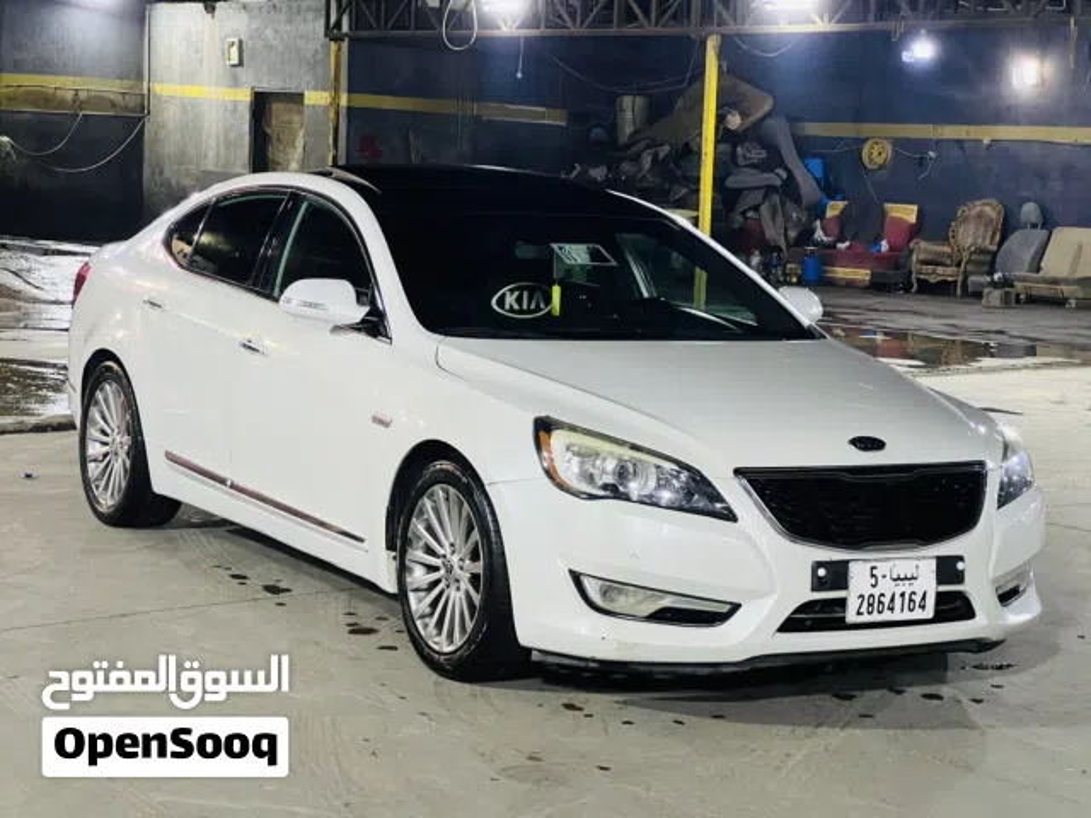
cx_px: 546
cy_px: 409
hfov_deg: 25.3
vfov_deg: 19.1
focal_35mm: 77
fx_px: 2427
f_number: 2.8
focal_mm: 9
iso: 640
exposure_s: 1/50
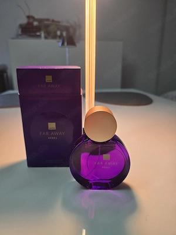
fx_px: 156
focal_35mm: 23
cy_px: 118
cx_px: 88
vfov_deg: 73.9
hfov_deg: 58.9
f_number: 1.7
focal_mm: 6.3
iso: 40
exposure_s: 1/57.5
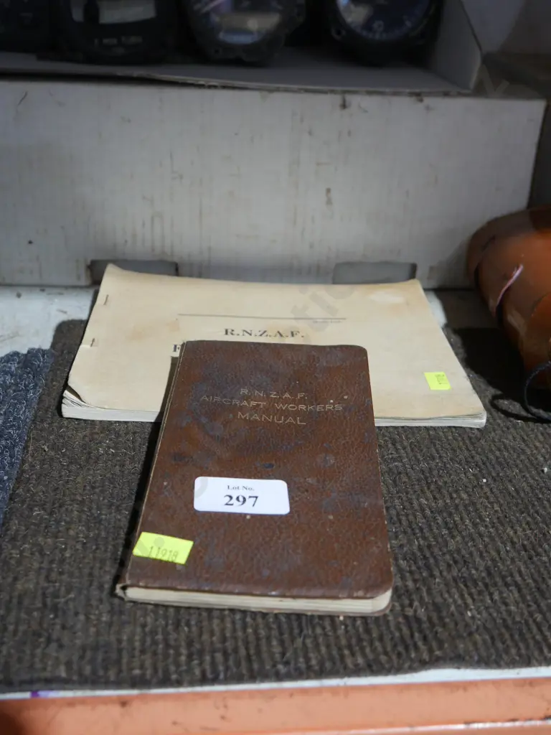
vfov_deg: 49.0
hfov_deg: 37.7
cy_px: 368
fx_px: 806
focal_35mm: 38
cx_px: 276
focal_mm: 19
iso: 800
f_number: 4.5
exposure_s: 1/60
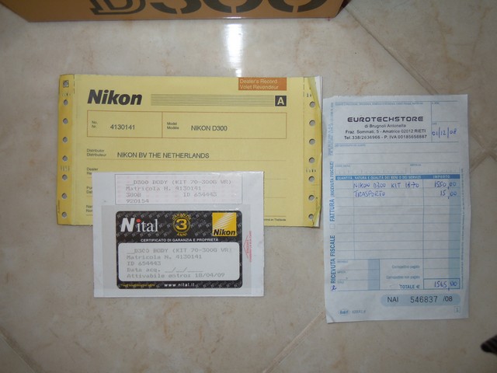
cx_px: 248
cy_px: 186
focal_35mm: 30
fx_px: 431
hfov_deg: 60.0
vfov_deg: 46.8
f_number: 3.5
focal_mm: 5.4
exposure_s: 1/30
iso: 100
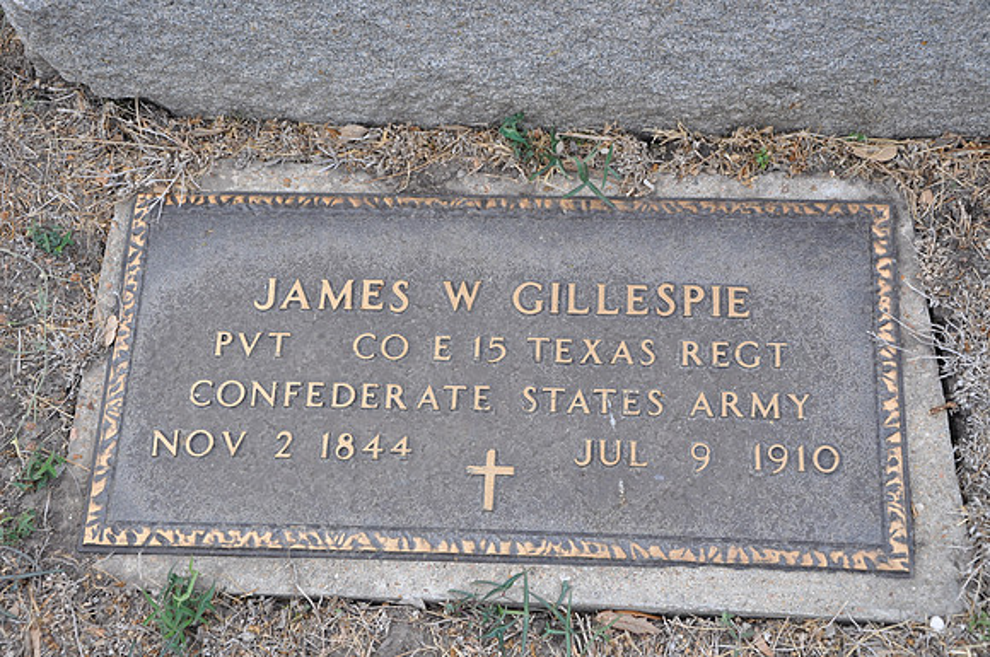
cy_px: 328
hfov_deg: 31.9
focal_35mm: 63
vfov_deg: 21.5
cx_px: 495
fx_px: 1730
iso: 200
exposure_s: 1/160
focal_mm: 42
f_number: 6.3
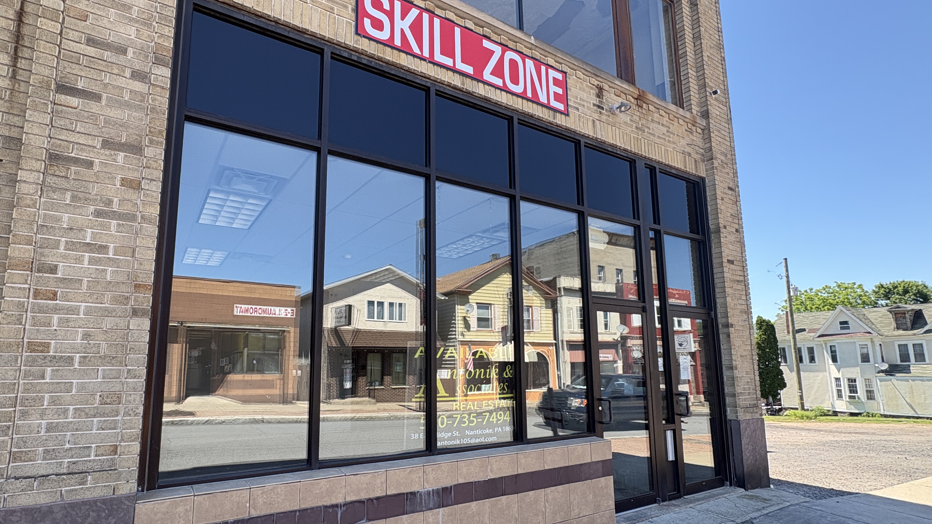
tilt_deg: +7.7
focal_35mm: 19
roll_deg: +0.6
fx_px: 470
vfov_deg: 58.1
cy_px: 301
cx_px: 420
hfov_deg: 89.3
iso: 40
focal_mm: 2.22
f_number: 2.2
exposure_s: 1/316
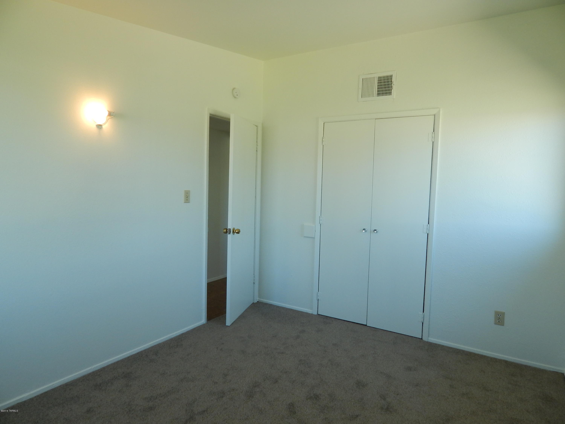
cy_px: 212
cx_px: 282
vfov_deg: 61.1
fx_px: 359
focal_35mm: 22
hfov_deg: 76.4
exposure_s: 1/100
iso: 125
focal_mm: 4
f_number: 3
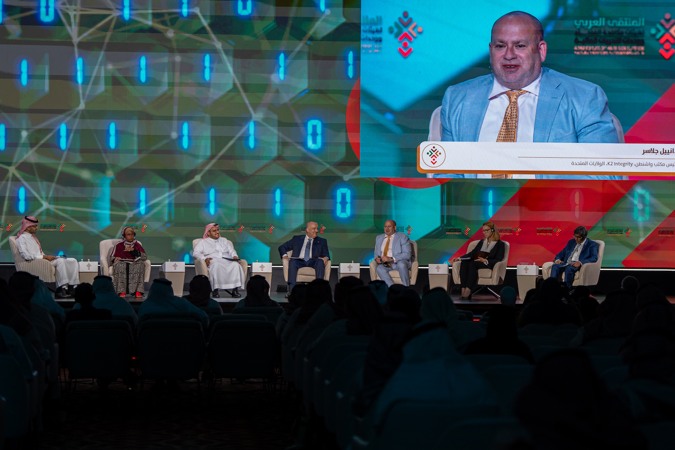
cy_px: 225
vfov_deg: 15.5
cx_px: 338
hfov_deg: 23.1
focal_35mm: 88
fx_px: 1650
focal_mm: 88
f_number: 2.8
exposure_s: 1/200
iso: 640
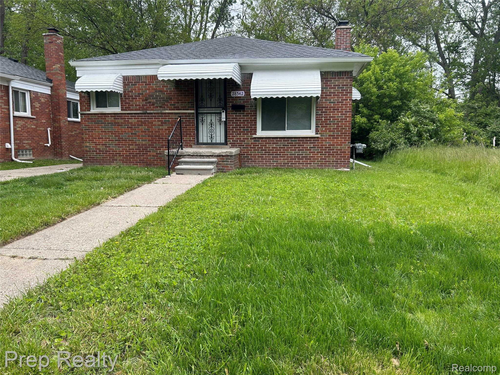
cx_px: 250
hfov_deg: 67.3
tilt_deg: -7.3
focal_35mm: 26
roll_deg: +0.8
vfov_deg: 53.1
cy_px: 188
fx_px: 376
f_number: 1.5
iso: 50
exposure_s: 1/1029
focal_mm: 5.7
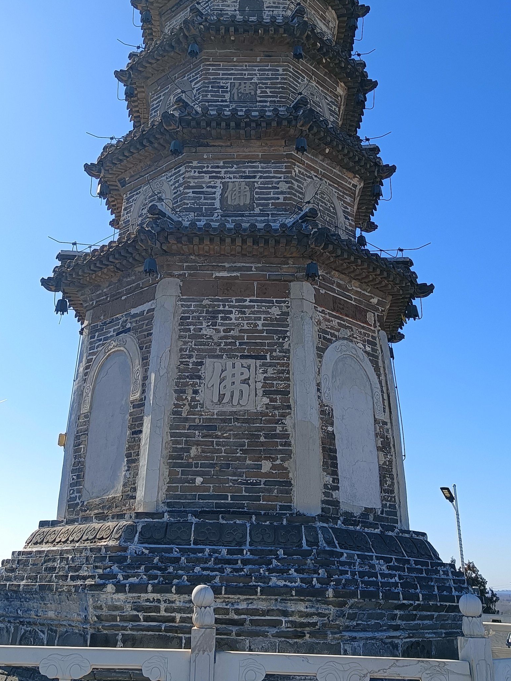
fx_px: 709
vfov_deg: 50.9
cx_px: 238
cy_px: 260
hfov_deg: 39.6
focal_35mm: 36
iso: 103
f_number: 1.9
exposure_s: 1/1429
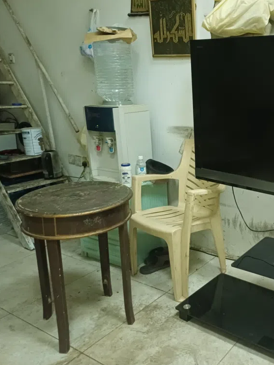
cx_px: 240
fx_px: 359
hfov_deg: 39.2
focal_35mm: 34
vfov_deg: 53.9
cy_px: 186
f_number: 1.8
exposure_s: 1/20
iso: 1000
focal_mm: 4.65
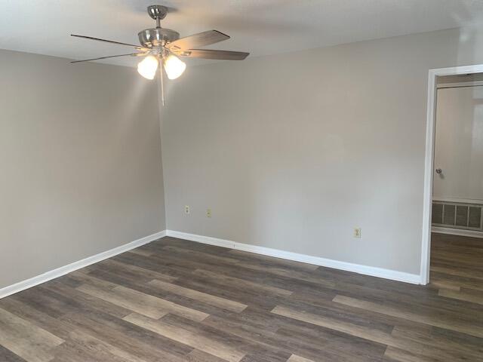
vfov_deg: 53.1
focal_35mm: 26
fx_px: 363
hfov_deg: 67.3
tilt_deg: -9.5
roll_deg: +0.6
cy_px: 181
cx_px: 242
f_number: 1.8
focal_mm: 4.25
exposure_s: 1/120
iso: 100
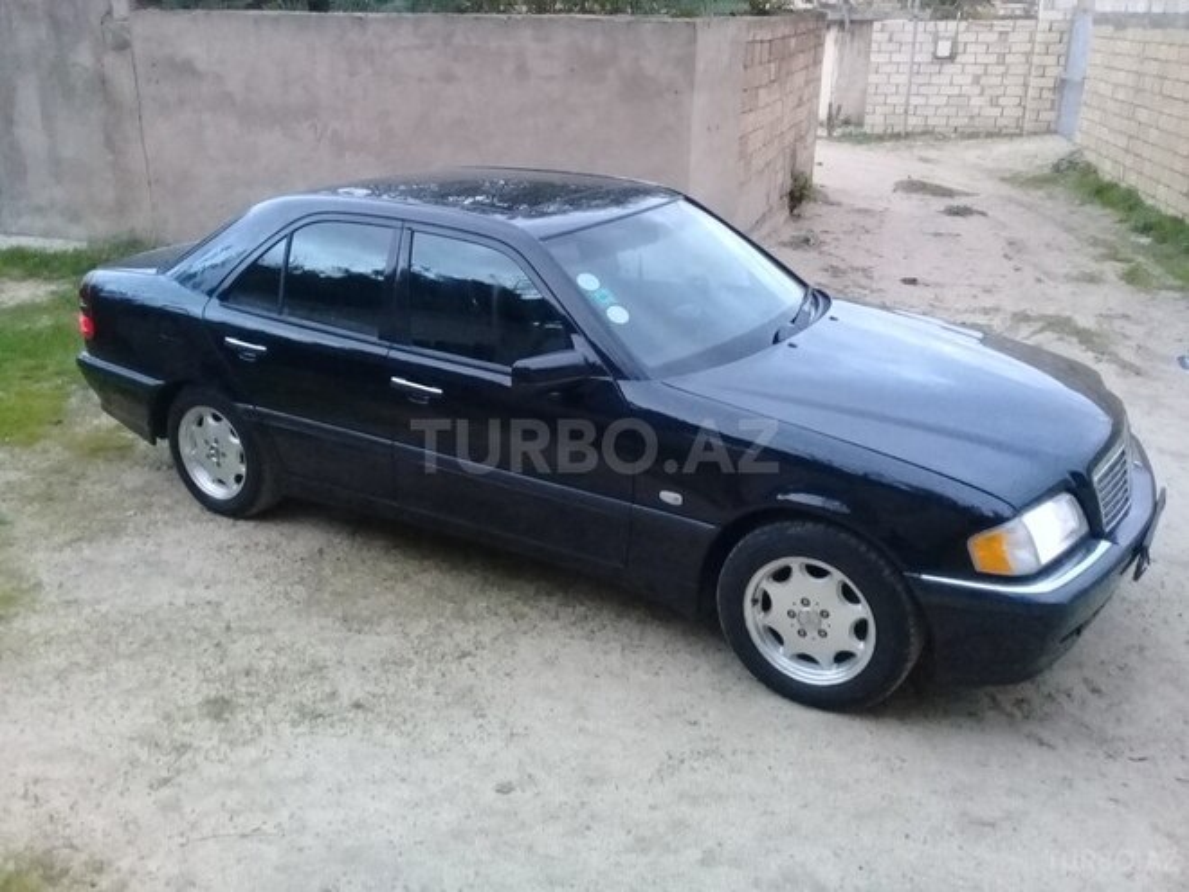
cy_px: 446
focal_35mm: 31
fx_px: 1065
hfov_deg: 58.4
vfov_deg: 45.4
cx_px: 594
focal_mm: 3.3
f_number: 2.2
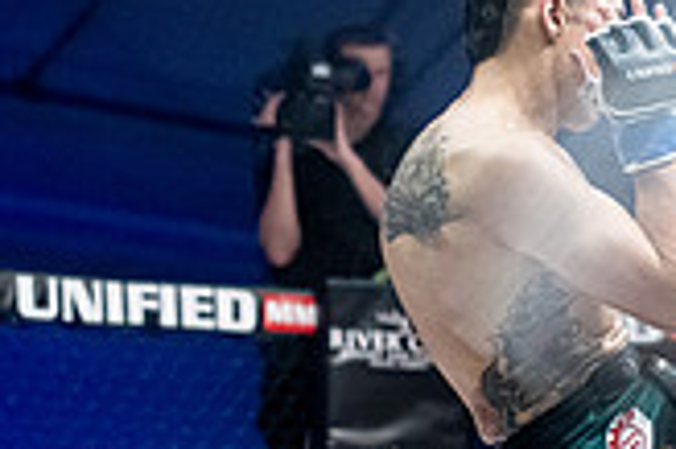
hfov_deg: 11.3
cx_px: 878
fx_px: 3320
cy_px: 451
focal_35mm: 177
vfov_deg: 7.7
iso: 3200
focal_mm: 50
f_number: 2
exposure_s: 1/1250
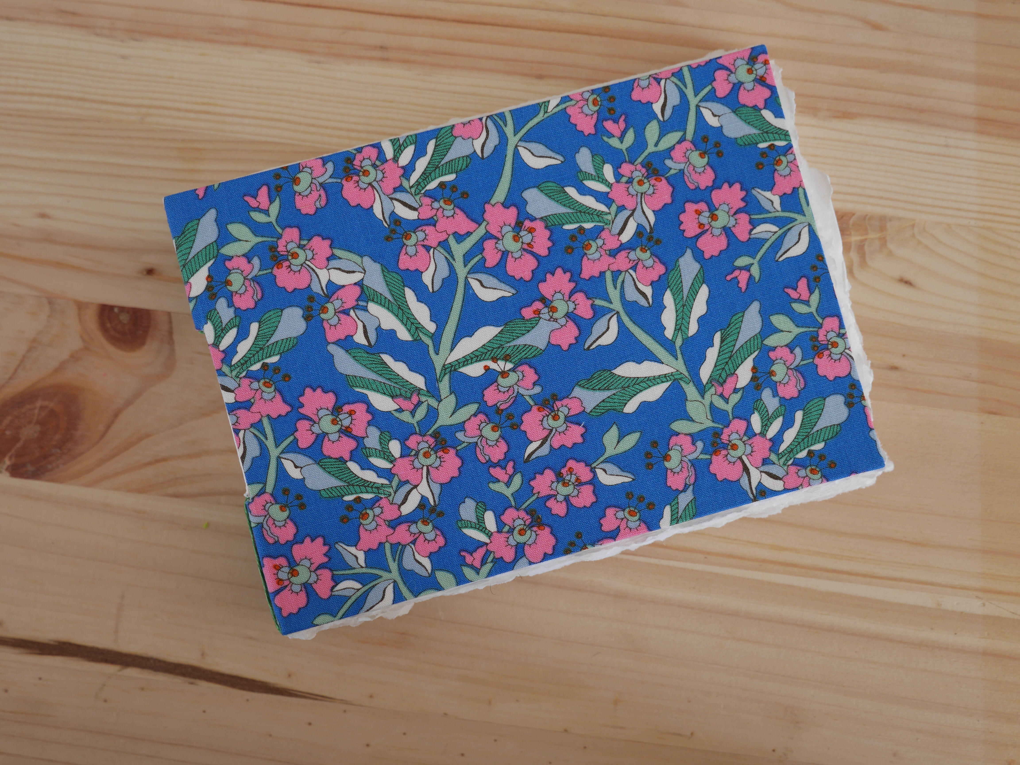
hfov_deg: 41.2
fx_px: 1355
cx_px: 510
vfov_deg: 31.5
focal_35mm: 46
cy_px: 382
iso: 250
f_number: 2.8
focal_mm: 23
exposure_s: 1/60
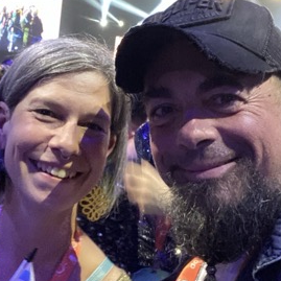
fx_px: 579
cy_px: 94
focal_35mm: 63
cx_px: 103
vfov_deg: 27.1
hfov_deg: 27.2
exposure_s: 1/23
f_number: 2.2
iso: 640
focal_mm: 2.71
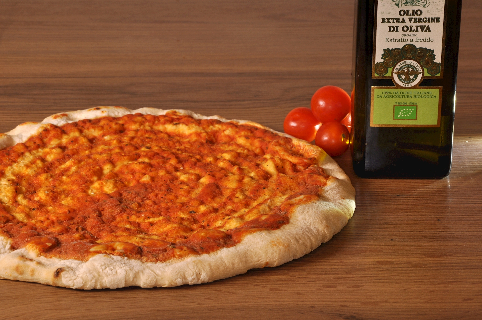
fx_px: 1966
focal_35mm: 147
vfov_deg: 9.3
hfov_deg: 14.0
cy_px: 160
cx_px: 241
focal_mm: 98
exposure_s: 1/13
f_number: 18
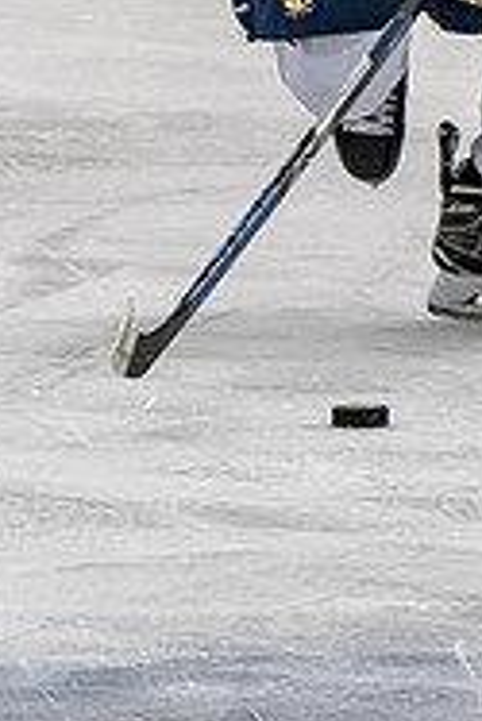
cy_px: -229
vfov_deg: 1.8
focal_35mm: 1152
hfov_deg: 1.2
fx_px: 23091
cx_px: 396
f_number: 4
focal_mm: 150
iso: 2500
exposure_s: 1/800
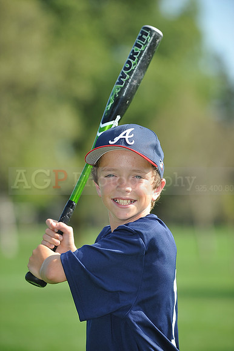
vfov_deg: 10.3
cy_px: 176
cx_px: 117
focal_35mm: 200
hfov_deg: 6.9
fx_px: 1952
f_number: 4.5
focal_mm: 200
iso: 200
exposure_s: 1/800
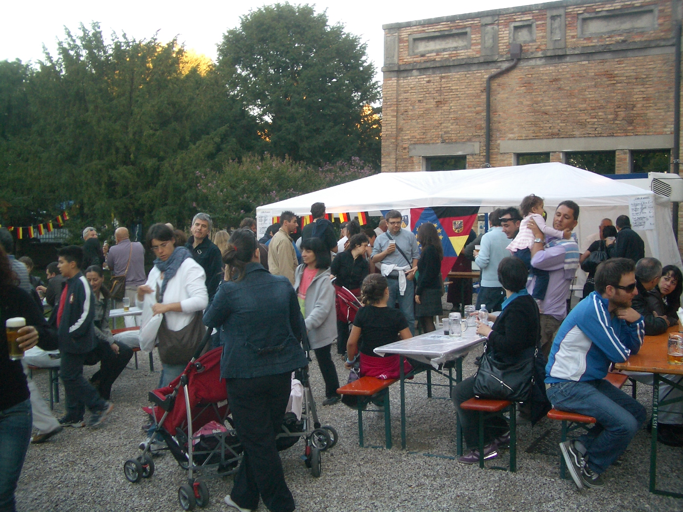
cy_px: 256
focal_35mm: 35
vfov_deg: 40.7
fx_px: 691
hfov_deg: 52.6
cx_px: 342
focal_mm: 5.8
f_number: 2.6
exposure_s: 1/60
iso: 100
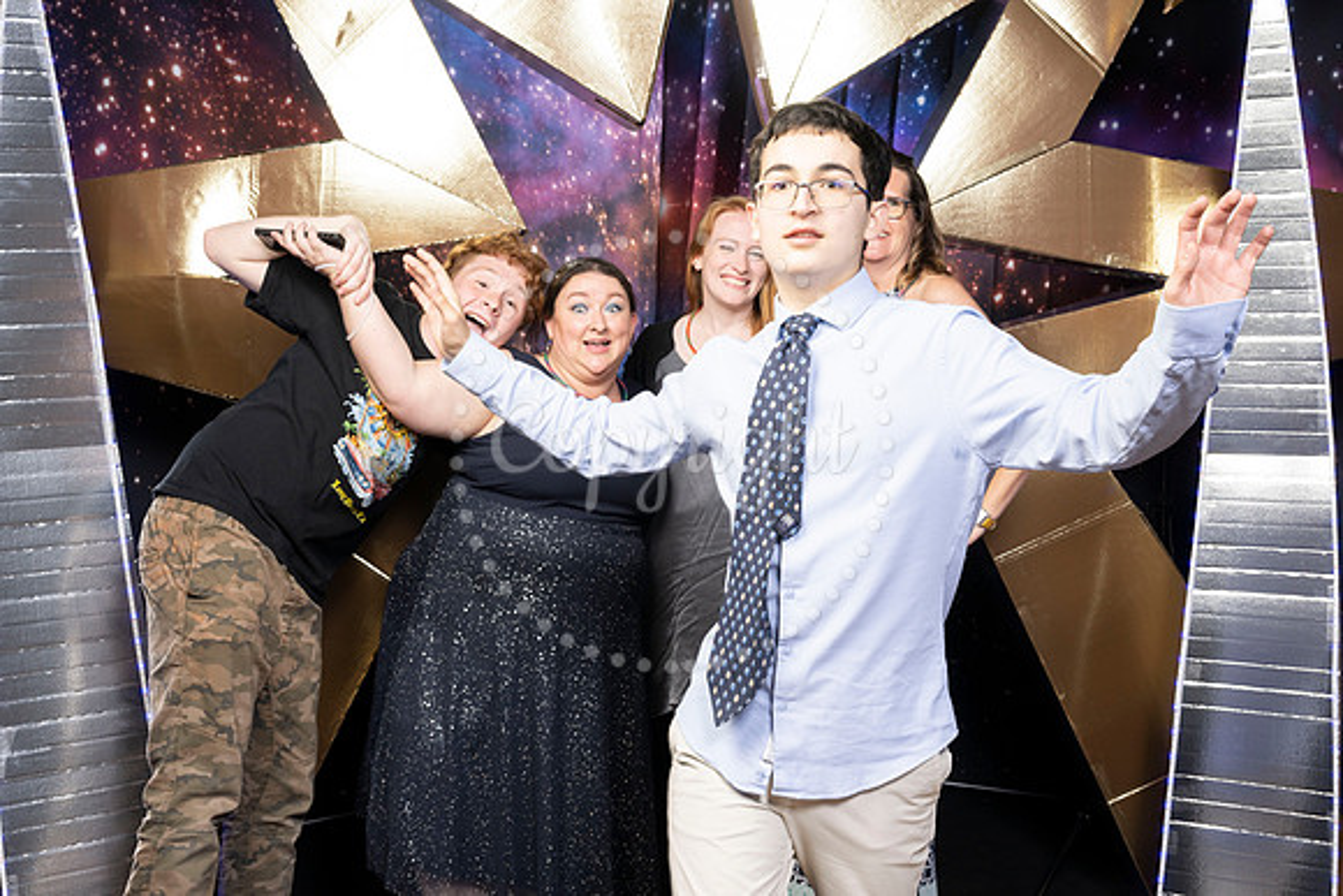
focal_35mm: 42
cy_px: 448
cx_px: 672
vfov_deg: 31.9
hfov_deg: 46.4
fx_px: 1567
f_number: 9
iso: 320
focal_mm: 42
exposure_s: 1/160
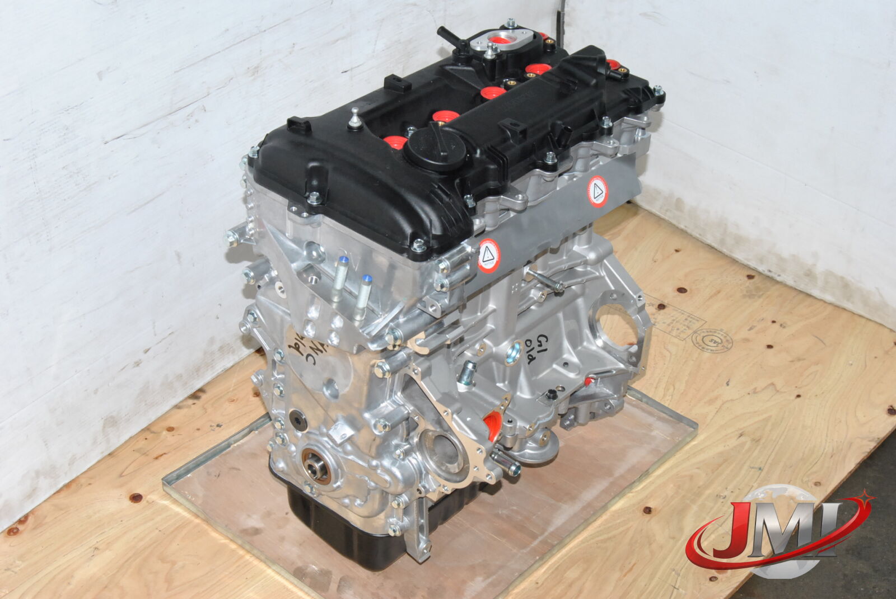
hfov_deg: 35.0
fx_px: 1420
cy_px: 300
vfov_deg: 23.8
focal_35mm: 57
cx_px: 448
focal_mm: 38
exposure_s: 1/200
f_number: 14
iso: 800
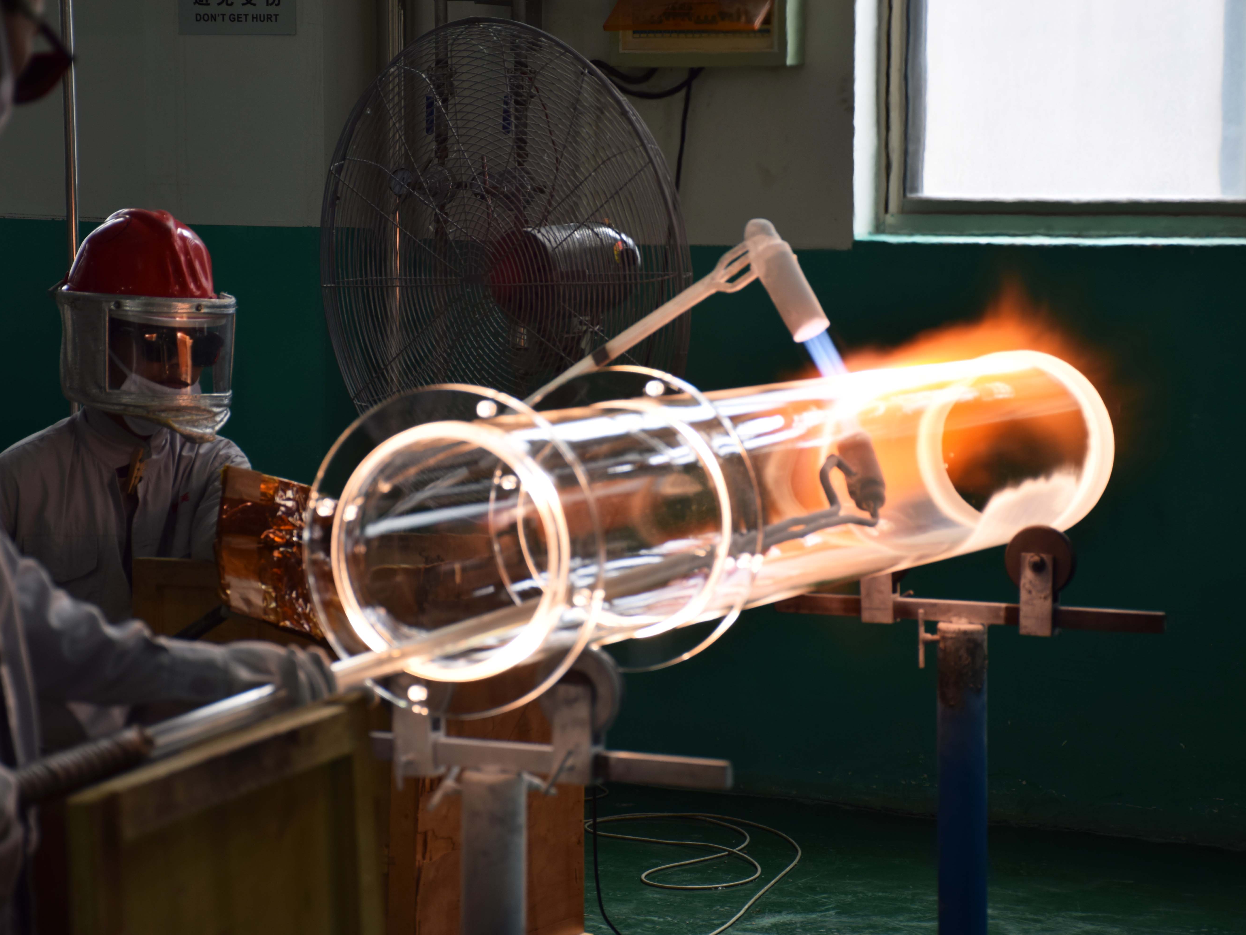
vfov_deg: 13.7
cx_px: 630
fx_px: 3887
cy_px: 466
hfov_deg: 18.2
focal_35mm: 108
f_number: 5
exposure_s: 1/25
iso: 100
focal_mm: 66
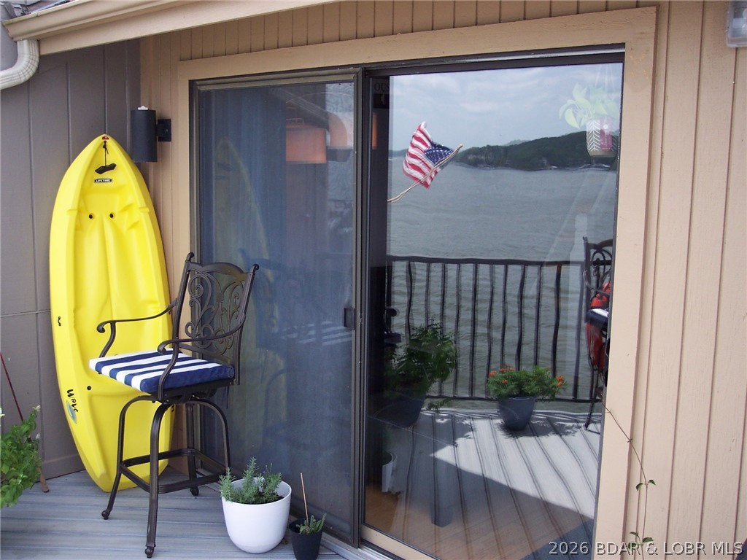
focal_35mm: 38
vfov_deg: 37.7
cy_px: 280
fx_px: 820
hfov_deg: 49.0
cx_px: 374
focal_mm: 8
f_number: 2.8
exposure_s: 1/500
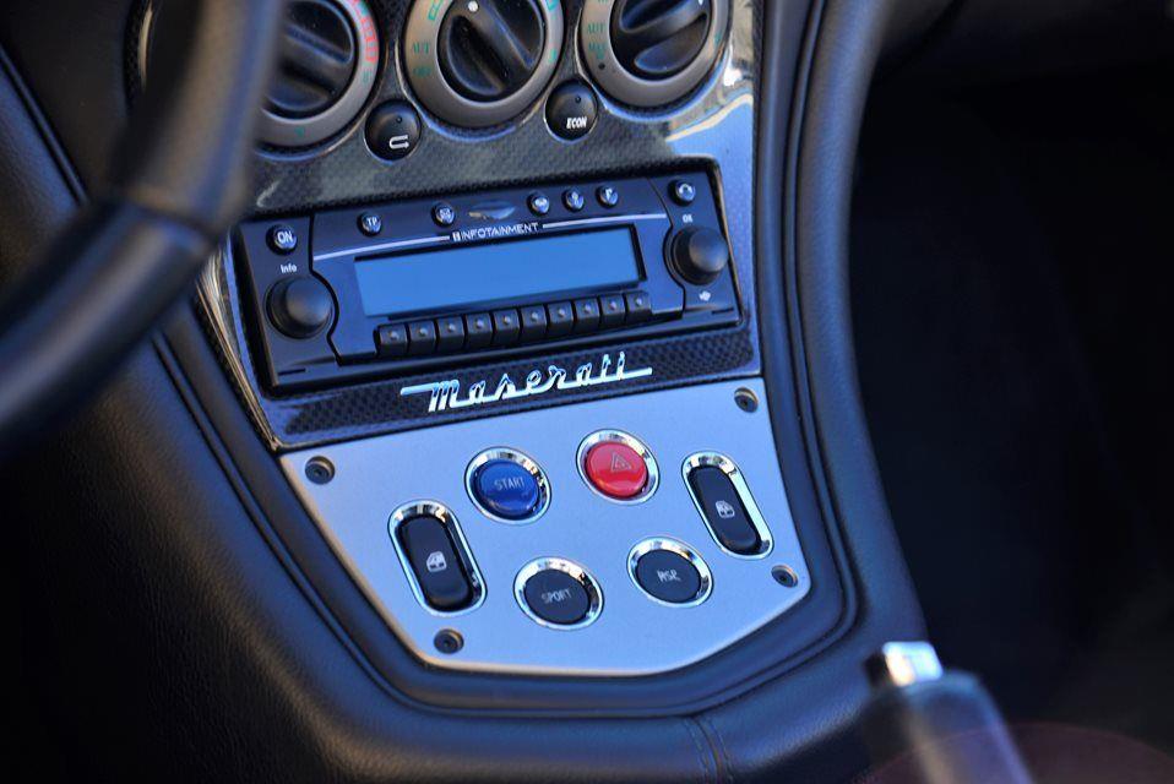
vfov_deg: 11.4
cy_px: 392
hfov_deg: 17.1
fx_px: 3916
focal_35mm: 120
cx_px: 587
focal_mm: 120
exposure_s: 1/100
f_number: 5
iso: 250
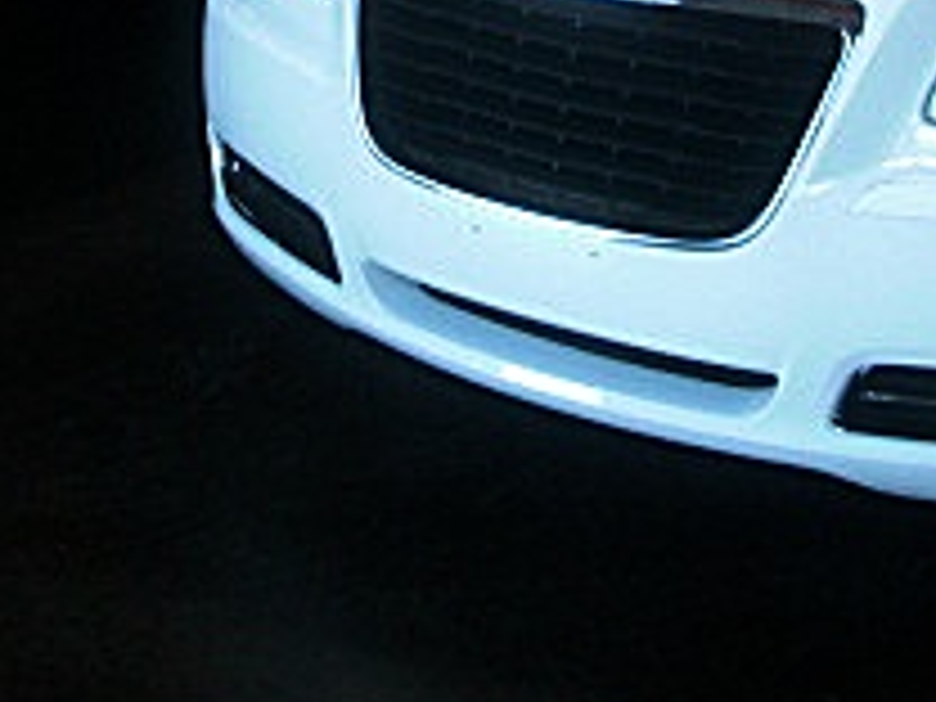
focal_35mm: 111
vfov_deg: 12.7
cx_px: 486
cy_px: -320
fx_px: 3001
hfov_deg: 17.7
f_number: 2.8
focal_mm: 6.3
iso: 200
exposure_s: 1/80
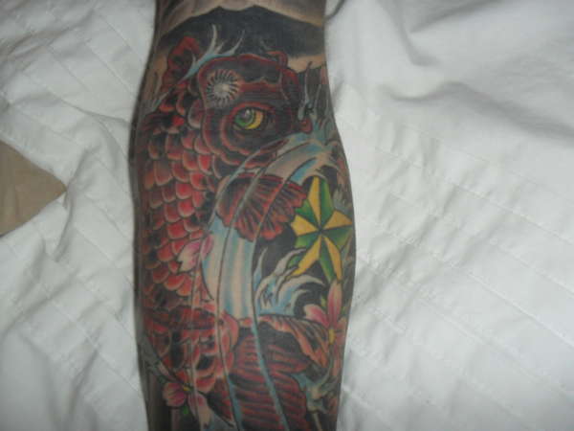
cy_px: 216
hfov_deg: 52.6
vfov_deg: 40.7
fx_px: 580
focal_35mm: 35
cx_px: 287
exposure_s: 1/45
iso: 200
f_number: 3.2
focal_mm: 6.3
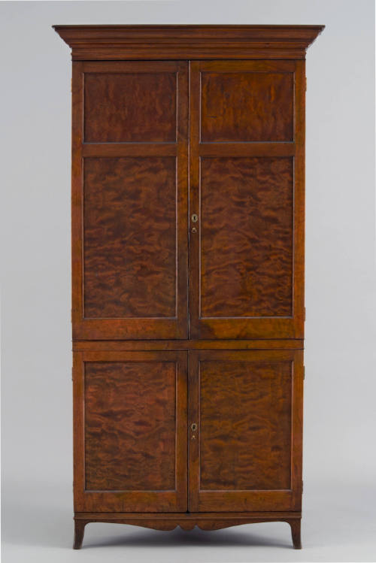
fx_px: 1409
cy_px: 282
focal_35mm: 90
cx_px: 188
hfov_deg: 15.2
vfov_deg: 22.6
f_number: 16
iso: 100
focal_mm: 90
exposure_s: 13
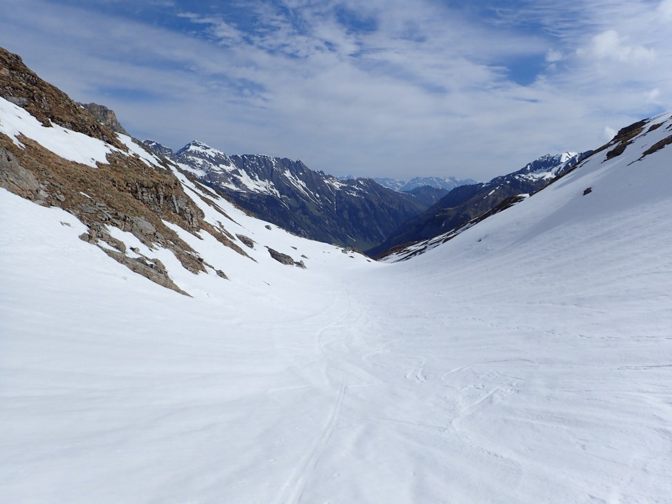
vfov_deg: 54.9
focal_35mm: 25
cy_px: 252
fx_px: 485
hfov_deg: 69.4
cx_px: 336
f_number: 8
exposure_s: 1/1000
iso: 200
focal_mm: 4.5
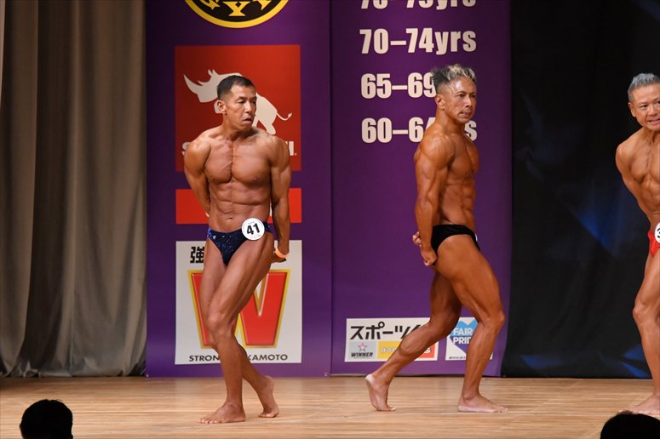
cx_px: 330
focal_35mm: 285
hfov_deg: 7.2
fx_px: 5223
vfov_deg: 4.8
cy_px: 220
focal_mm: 190
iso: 4500
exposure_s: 1/400
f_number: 5.6
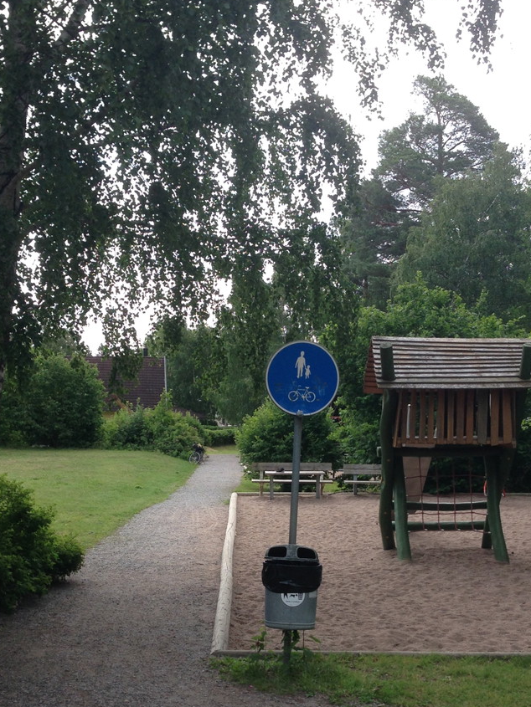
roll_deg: -2.0
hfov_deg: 29.1
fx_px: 1022
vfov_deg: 37.6
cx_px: 249
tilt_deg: -1.9
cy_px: 489
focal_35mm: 50
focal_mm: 4.12
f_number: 2.4
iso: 50
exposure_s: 1/645
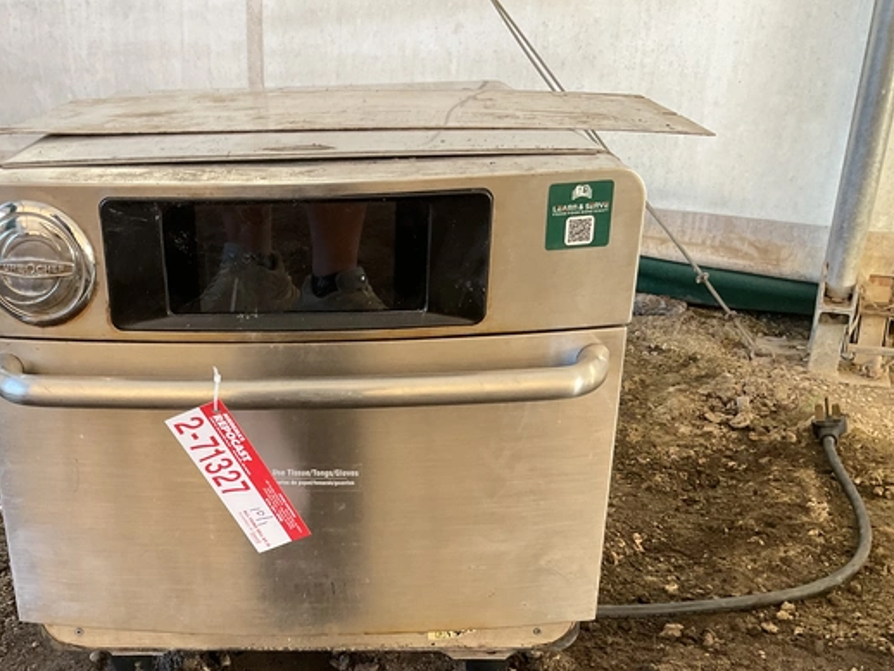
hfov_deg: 43.9
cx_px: 278
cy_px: 470
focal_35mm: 42
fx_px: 1085
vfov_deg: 33.9
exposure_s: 1/76
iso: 64
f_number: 1.8
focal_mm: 3
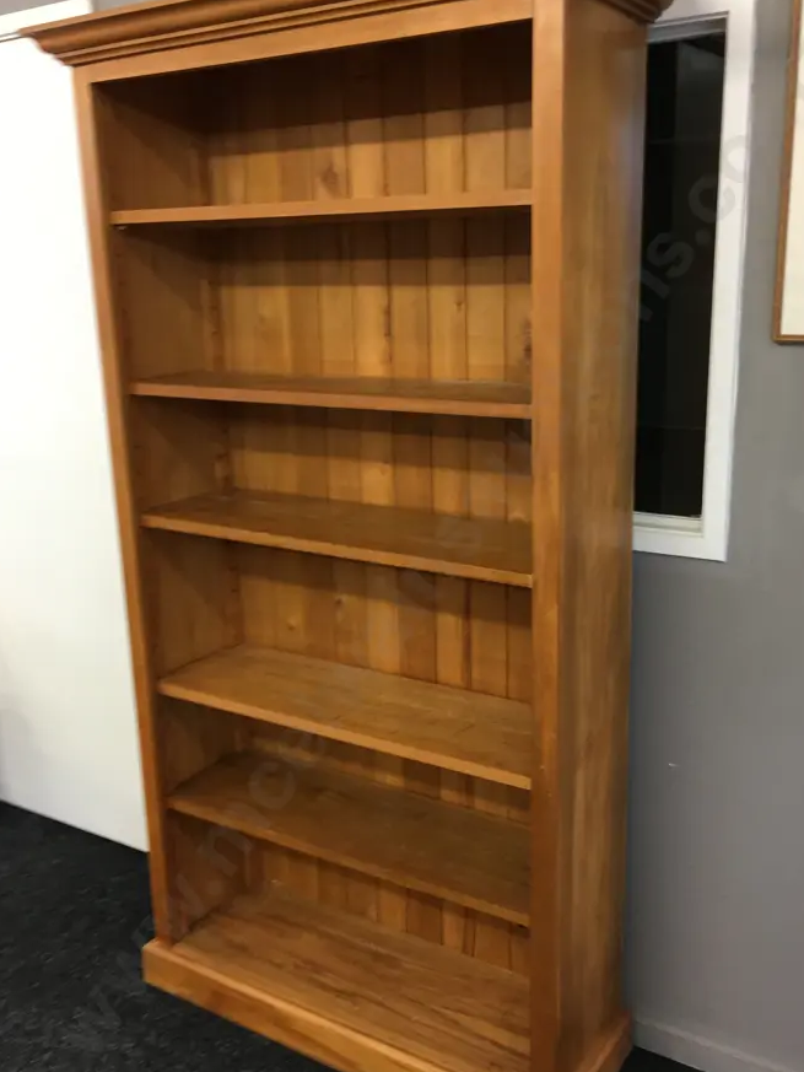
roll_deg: +2.7
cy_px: 549
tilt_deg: -13.3
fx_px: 1053
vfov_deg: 53.9
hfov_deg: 41.7
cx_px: 448
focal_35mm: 34
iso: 50
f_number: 2.2
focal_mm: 4.15
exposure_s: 1/17
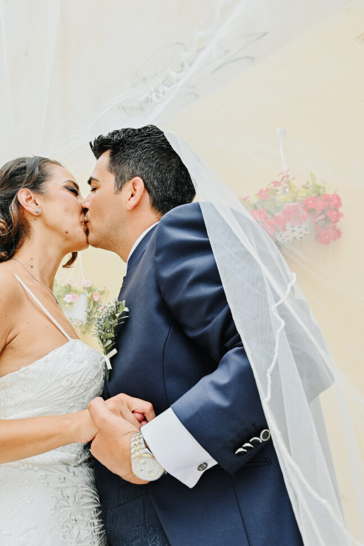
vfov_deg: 51.5
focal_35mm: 37
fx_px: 561
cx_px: 97
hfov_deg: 35.3
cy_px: 329
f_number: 5
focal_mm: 24
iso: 400
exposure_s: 1/400
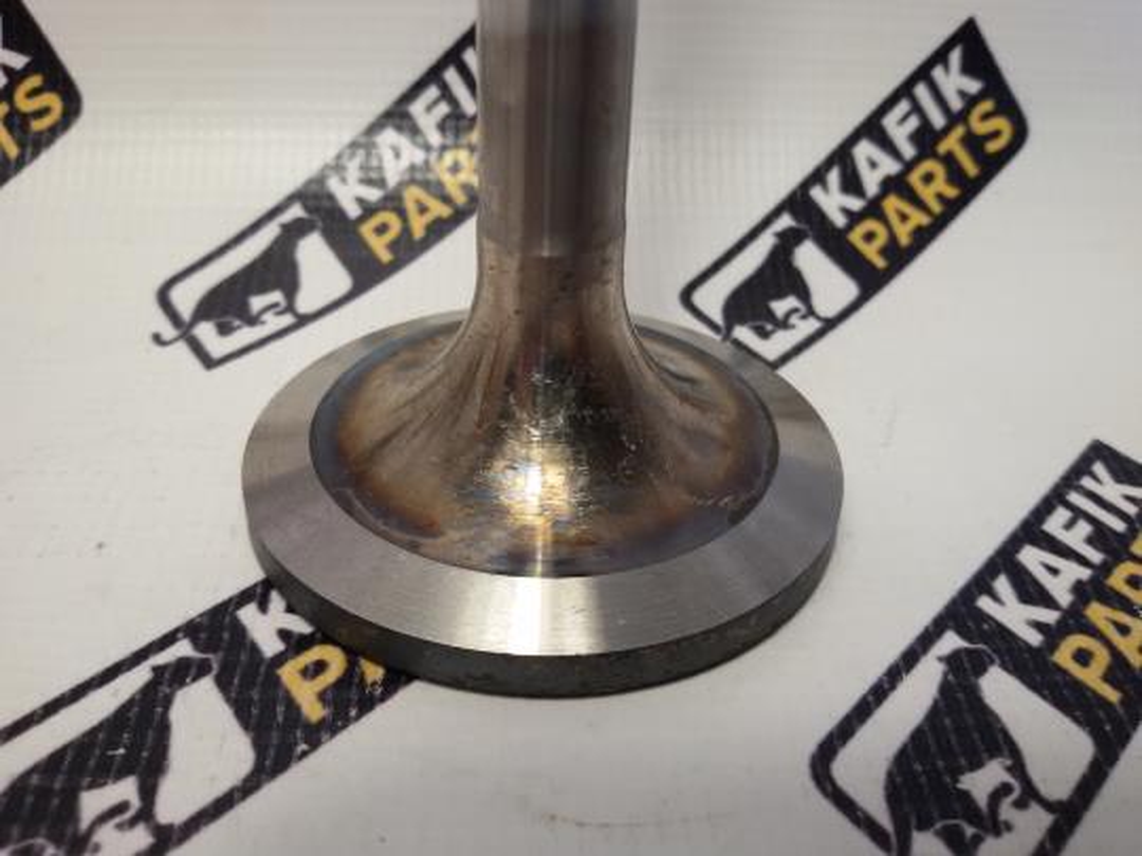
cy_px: 428
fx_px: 1023
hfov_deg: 58.4
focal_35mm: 31
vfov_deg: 45.4
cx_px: 571
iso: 50
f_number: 2.4
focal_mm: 2.93
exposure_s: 1/33
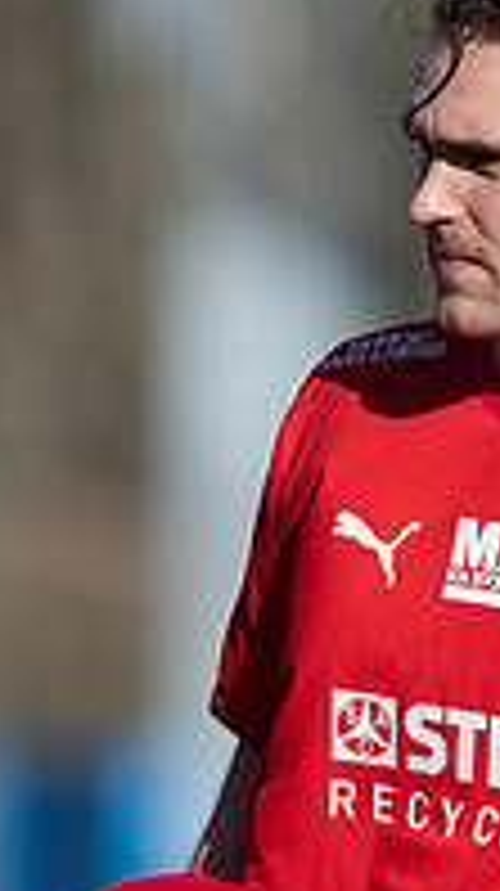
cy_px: 814
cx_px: 509
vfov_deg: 2.0
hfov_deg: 1.1
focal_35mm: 1072
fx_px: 25332
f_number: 3.2
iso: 100
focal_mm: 300
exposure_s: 1/1250
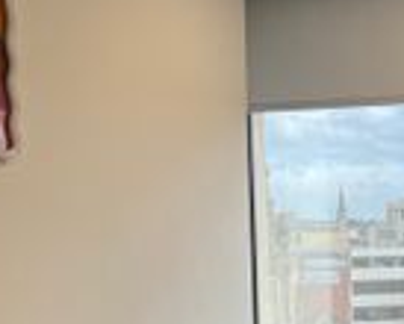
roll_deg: +1.6
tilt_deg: -7.5
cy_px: 321
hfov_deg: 25.0
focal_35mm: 74
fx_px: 886
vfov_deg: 20.1
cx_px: 360
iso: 40
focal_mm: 5.1
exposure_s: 1/265
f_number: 1.6
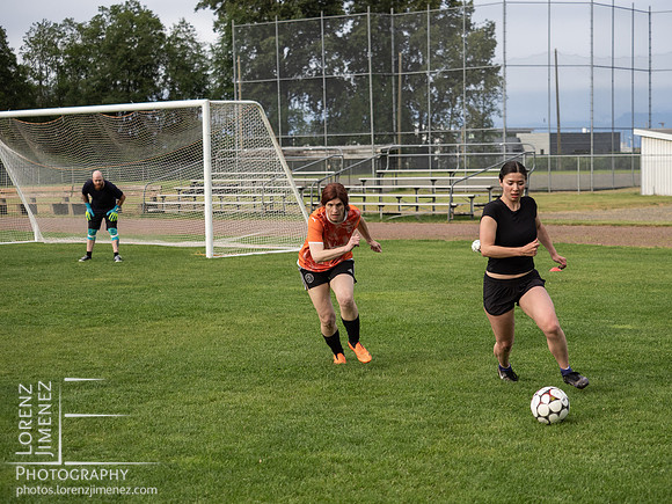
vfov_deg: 18.4
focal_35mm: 80
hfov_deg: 24.4
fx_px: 1553
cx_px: 336
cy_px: 252
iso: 250
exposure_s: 1/1250
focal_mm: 40
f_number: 2.8
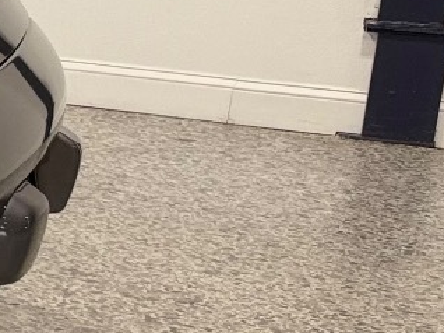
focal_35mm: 145
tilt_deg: -13.7
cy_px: 113
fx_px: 1858
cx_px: -866
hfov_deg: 10.2
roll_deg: -0.1
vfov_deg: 10.2
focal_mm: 6.76
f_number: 1.78
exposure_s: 1/157
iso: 80
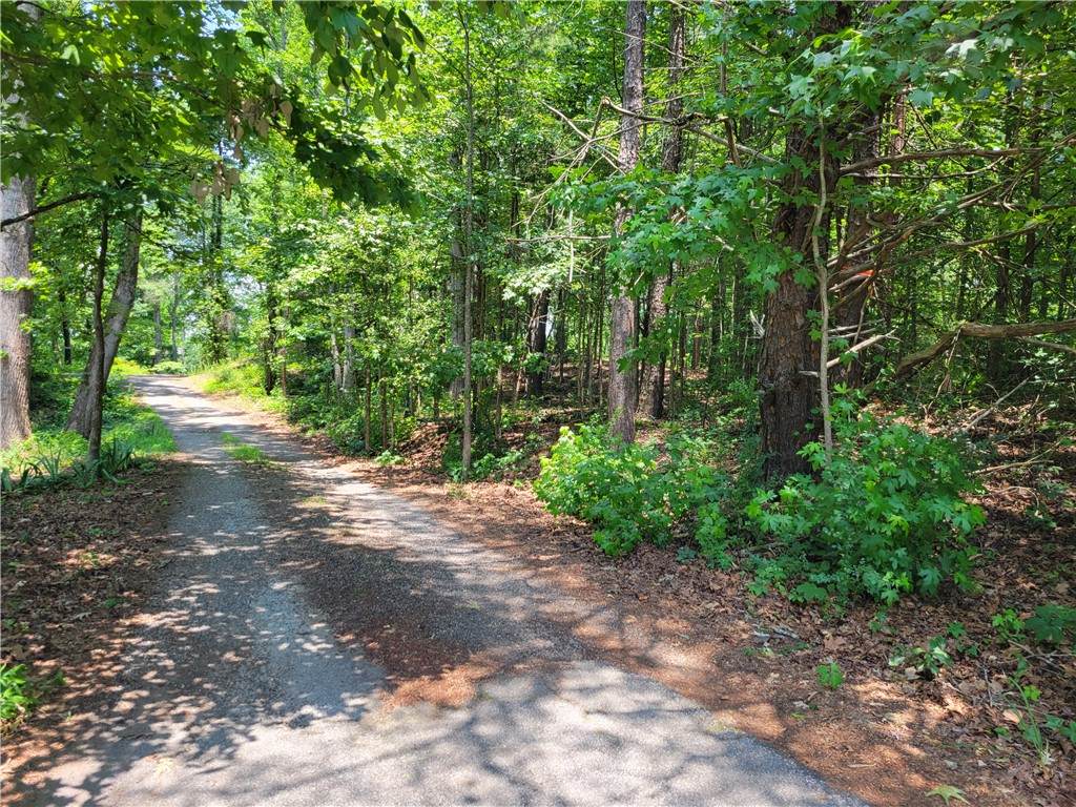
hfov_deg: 67.3
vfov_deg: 53.1
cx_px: 538
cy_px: 404
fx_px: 808
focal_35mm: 26
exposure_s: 1/252
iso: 40
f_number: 1.8
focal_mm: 5.4
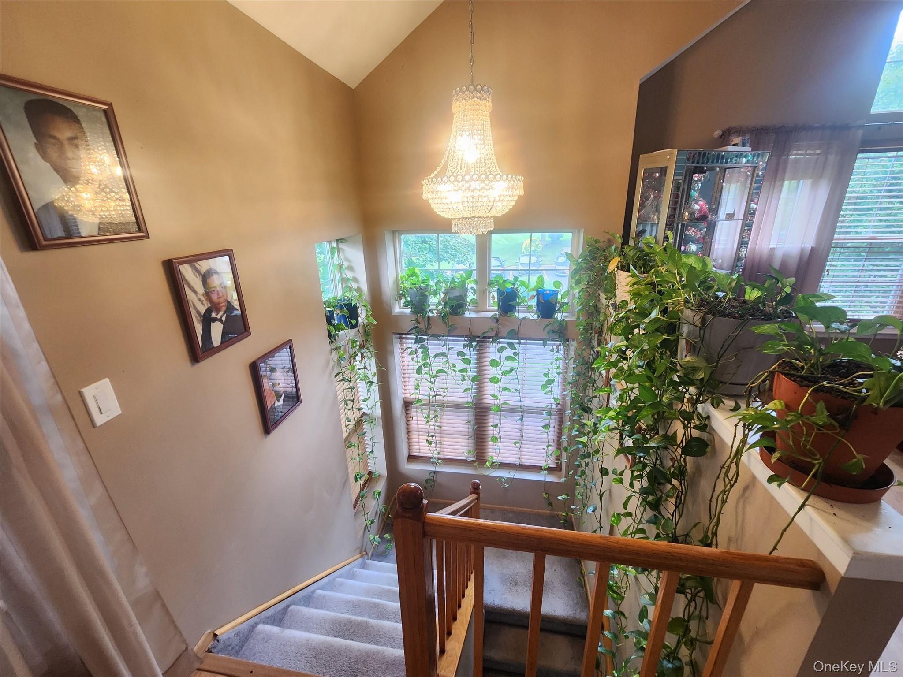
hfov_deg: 106.2
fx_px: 339
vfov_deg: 89.9
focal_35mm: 13
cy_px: 338
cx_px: 452
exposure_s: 1/60
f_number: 2.2
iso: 250
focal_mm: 2.2
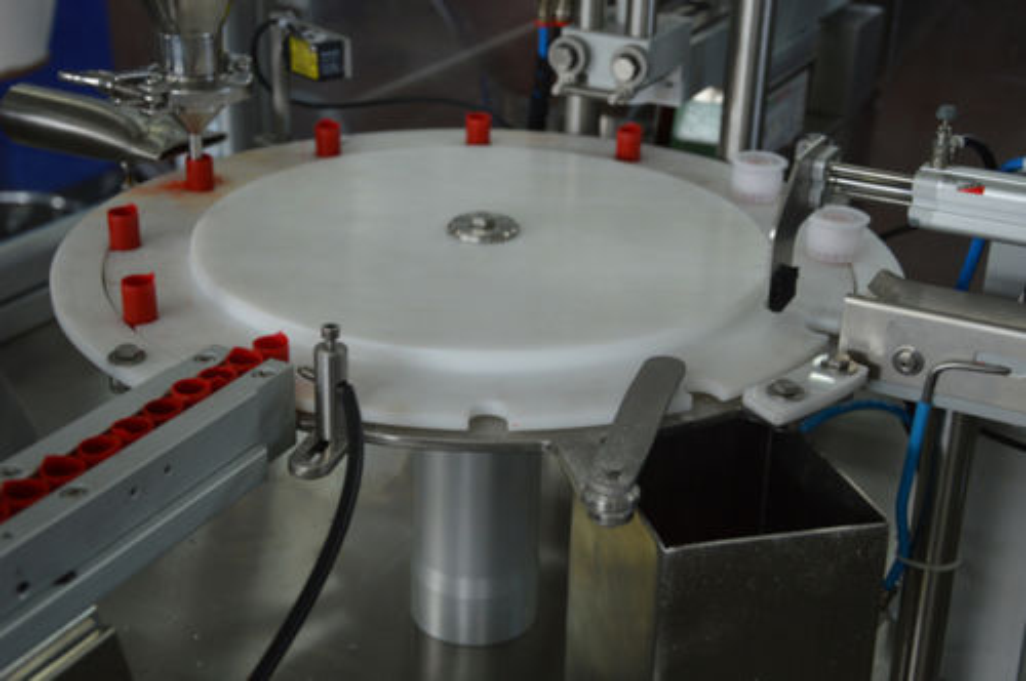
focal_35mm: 57
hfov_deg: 35.1
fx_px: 1622
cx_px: 513
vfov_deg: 23.7
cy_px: 340
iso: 400
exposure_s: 1/80
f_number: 4.5
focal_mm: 38
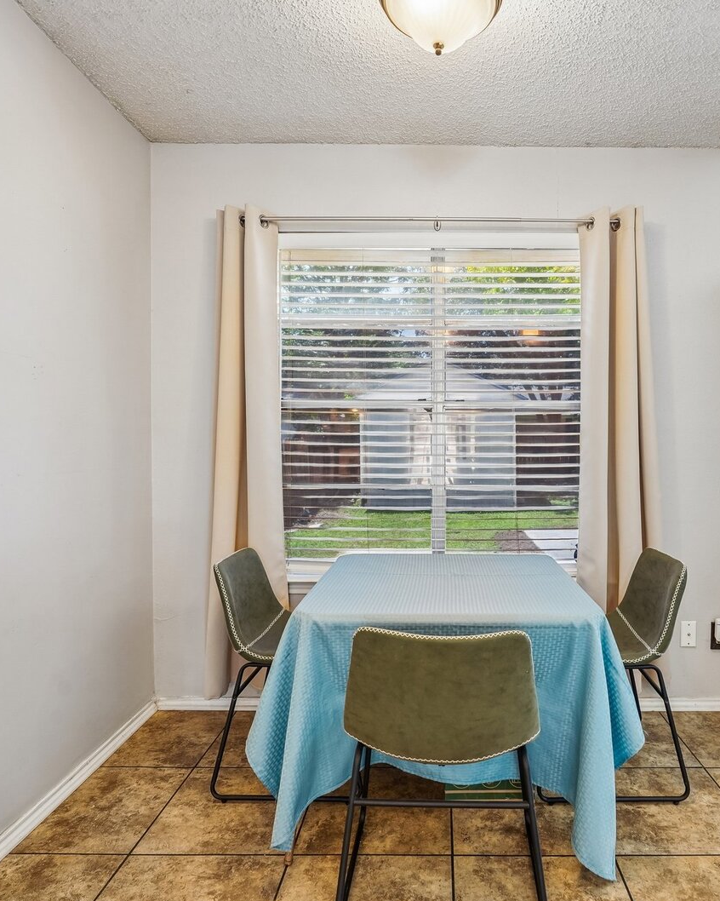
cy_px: 446
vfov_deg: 70.9
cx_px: 449
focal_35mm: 24
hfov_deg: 58.6
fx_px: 632
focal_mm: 16.5
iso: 400
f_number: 8
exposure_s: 1/10
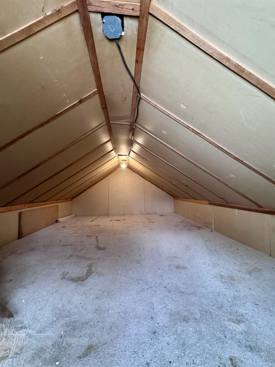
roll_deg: +1.1
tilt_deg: +2.4
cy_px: 184
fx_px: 148
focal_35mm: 14
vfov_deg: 102.1
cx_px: 138
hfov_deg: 85.7
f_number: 2.2
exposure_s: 1/60
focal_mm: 2.22
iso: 640
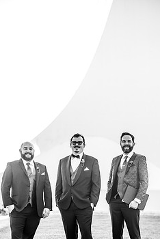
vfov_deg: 15.6
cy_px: 140
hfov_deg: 10.5
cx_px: 83
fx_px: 872
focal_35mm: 131
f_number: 2.8
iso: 400
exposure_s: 1/1600
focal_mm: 102
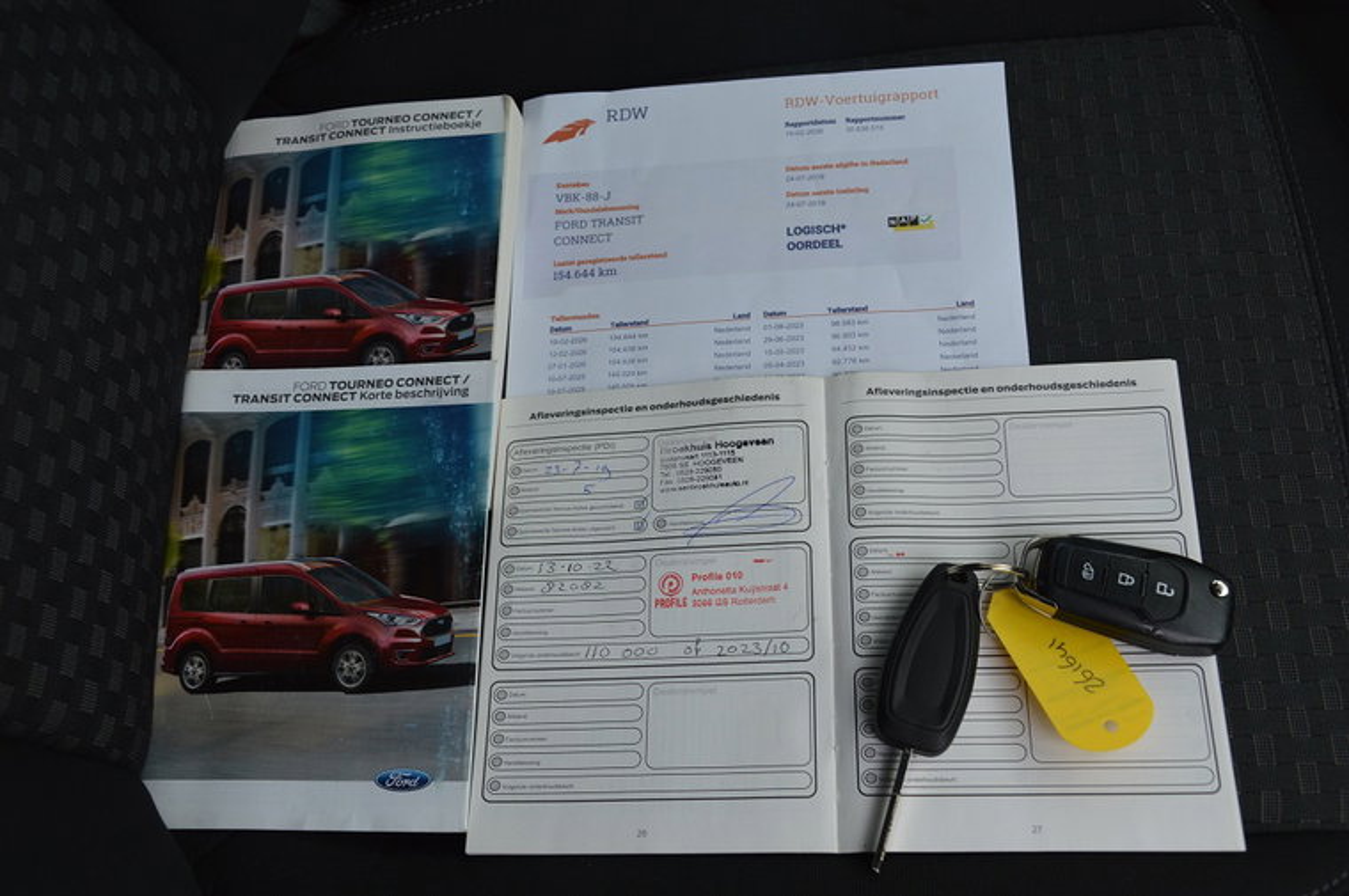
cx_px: 674
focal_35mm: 39
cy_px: 448
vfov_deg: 34.1
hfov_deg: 49.6
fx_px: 1460
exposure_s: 1/125
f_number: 5.6
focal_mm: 26
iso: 280
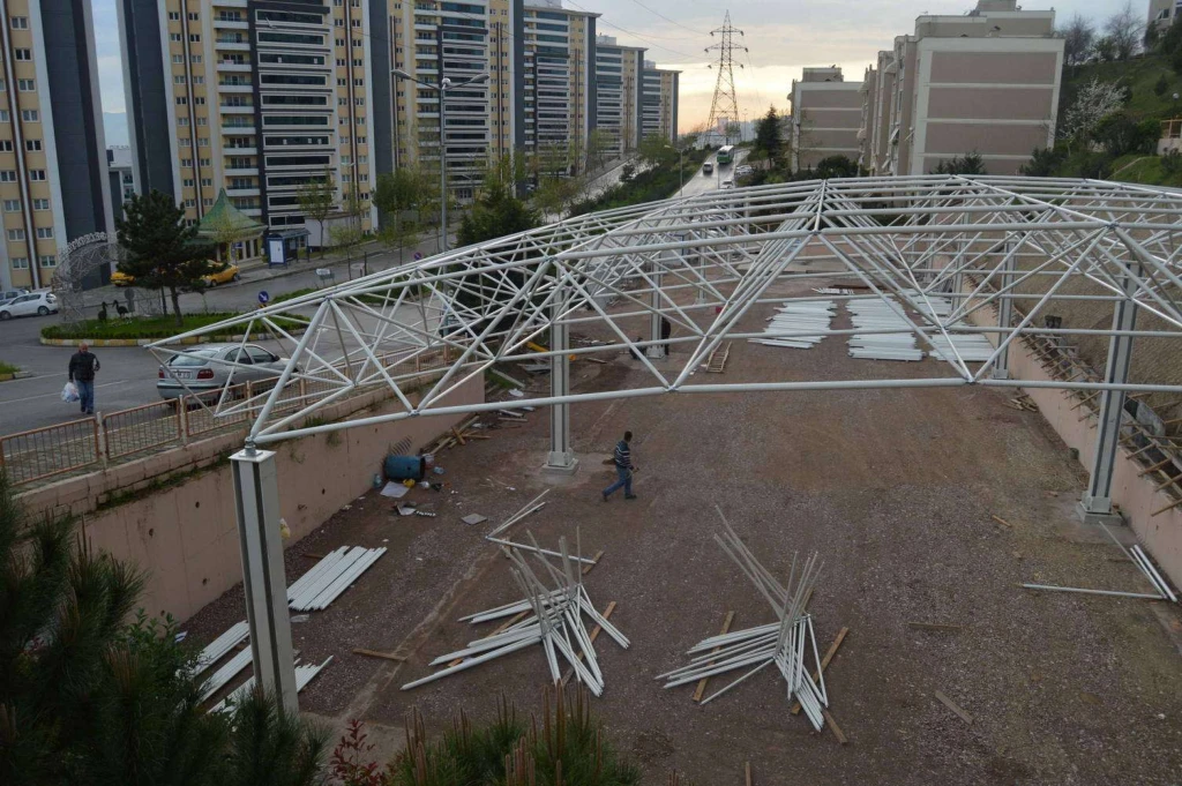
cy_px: 393
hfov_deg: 67.4
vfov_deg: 47.9
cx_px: 591
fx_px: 886
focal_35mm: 27
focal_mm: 18
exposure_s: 1/125
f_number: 5.6
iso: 100
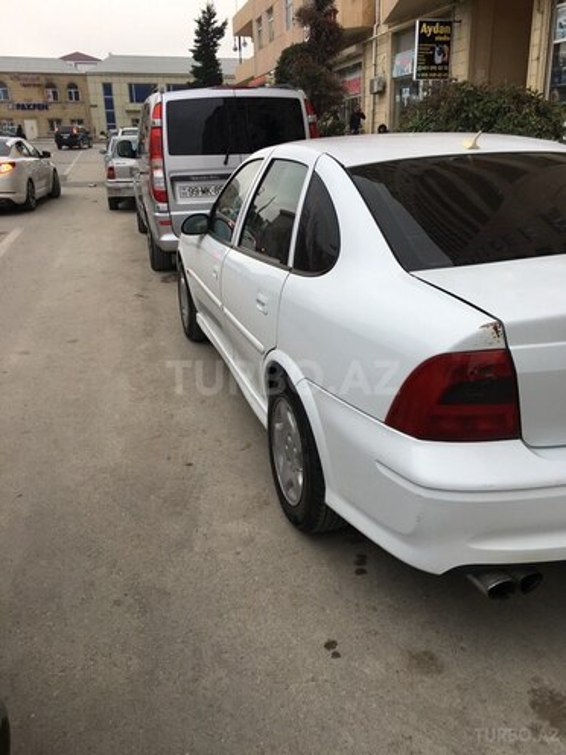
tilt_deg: -19.9
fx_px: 632
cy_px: 378
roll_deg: +2.4
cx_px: 283
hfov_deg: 48.2
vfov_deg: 61.7
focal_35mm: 29
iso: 25
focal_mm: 4.15
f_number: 2.2
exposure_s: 1/175
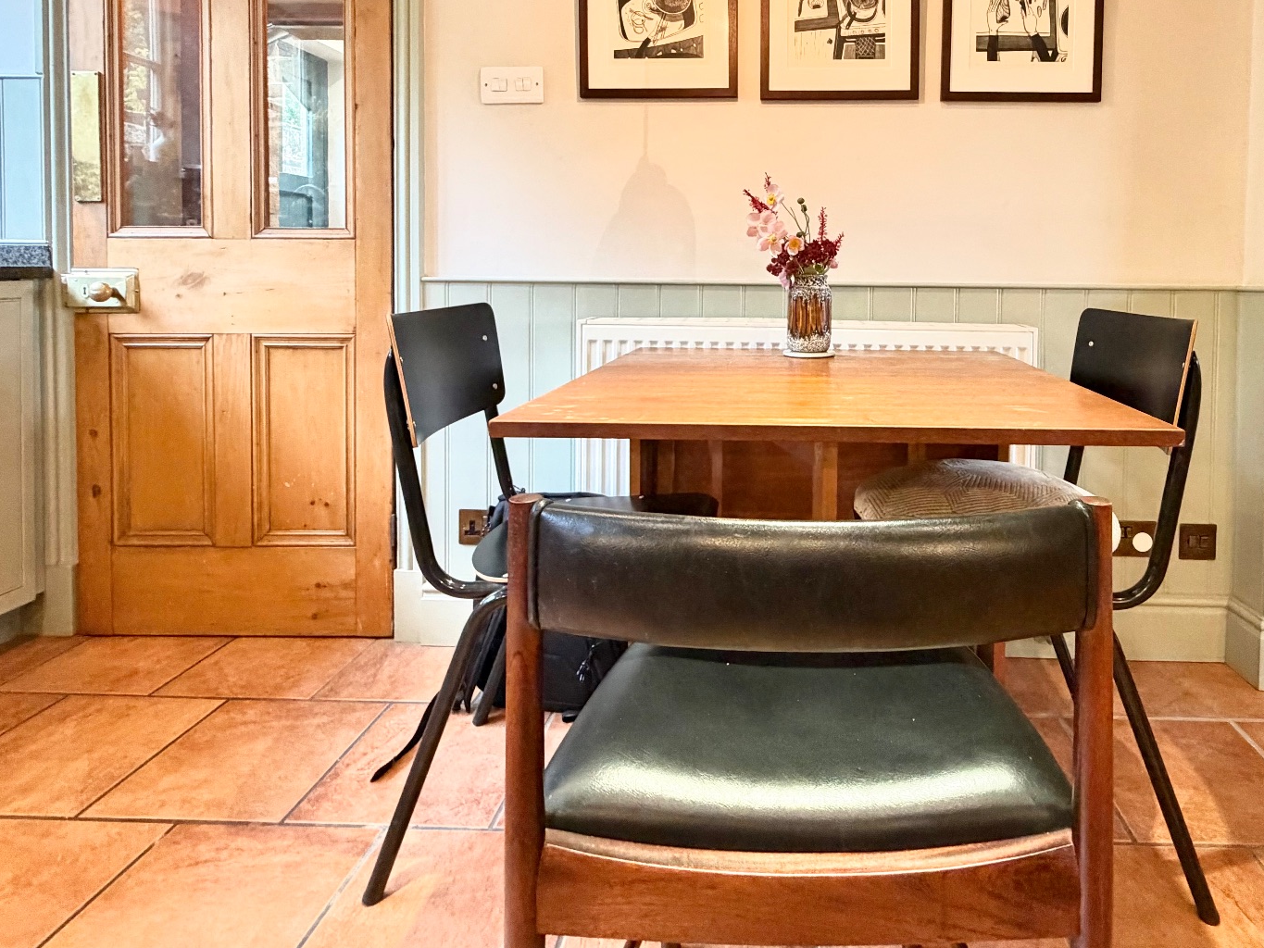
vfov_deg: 61.3
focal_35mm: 21
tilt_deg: -2.9
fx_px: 767
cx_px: 782
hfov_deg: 77.7
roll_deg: -0.4
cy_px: 289
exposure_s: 1/50
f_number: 2.2
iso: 400
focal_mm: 2.22
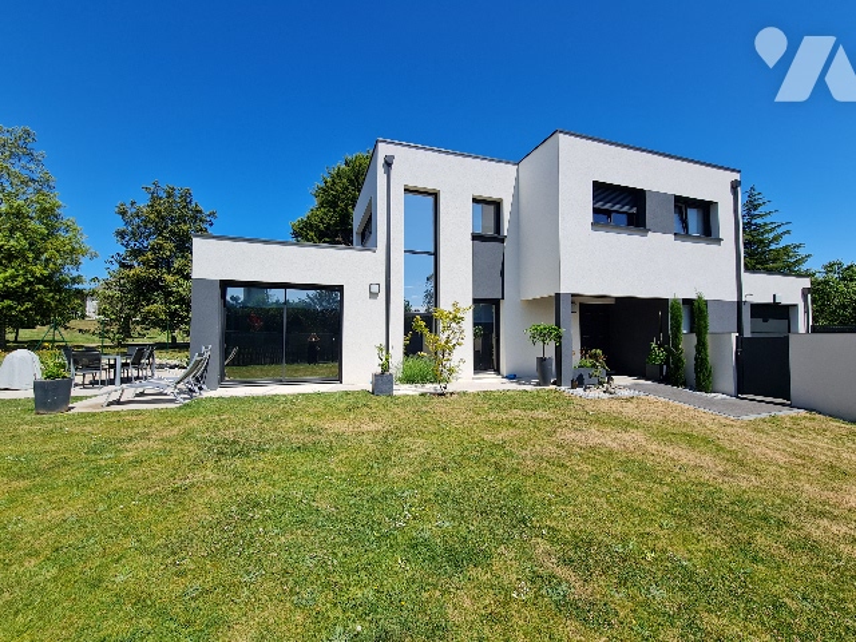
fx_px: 321
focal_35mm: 13
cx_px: 428
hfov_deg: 106.2
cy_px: 321
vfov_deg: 89.9
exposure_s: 1/1960
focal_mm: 2.2
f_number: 2.2
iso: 50
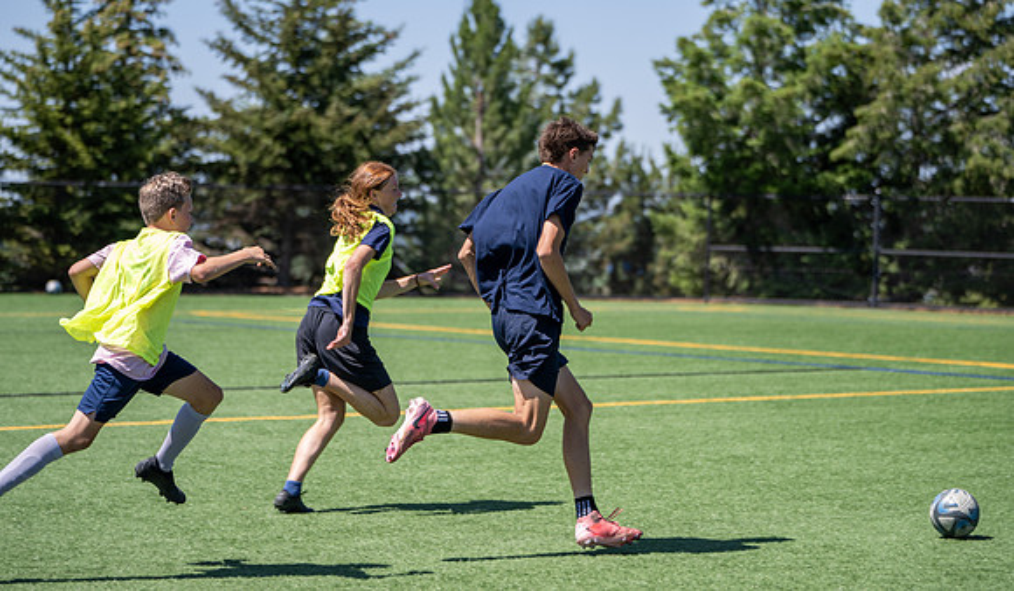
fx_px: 2872
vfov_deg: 11.7
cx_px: 507
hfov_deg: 20.0
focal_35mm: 106
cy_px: 253
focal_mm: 102
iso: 50
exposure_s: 1/800
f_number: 2.8
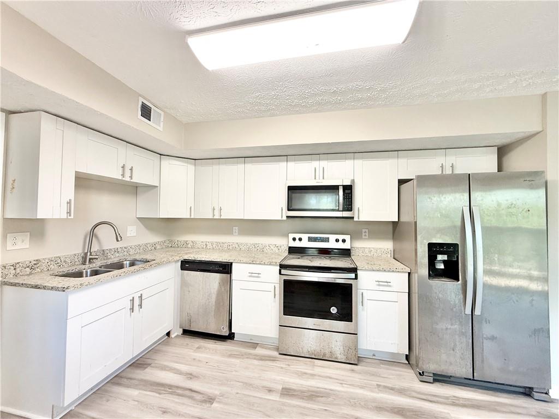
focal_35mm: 14
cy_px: 210
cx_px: 280
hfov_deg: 102.1
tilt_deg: +1.3
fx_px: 226
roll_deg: -1.0
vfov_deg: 85.7
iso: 200
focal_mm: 2.22
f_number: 2.2
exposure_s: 1/120
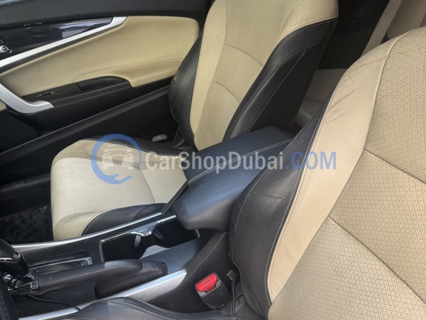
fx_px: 295
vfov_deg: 56.8
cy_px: 160
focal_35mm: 24
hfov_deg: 71.6
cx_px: 213
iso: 100
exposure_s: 1/121
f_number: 1.78
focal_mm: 6.76
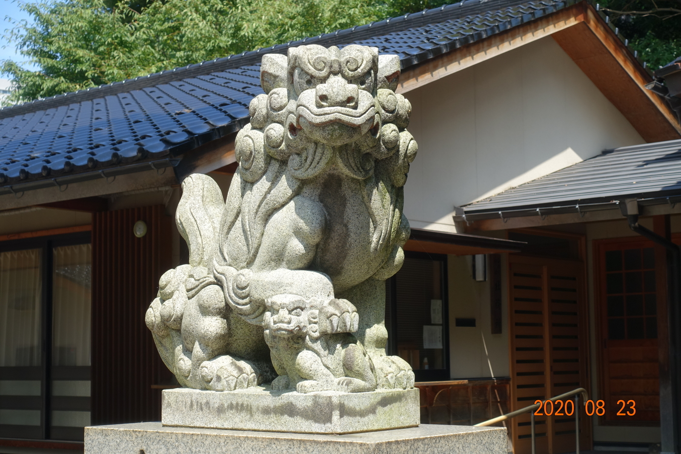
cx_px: 340
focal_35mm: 68
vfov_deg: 20.0
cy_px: 227
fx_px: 1286
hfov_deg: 29.7
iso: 125
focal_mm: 25
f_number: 5.6
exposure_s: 1/250
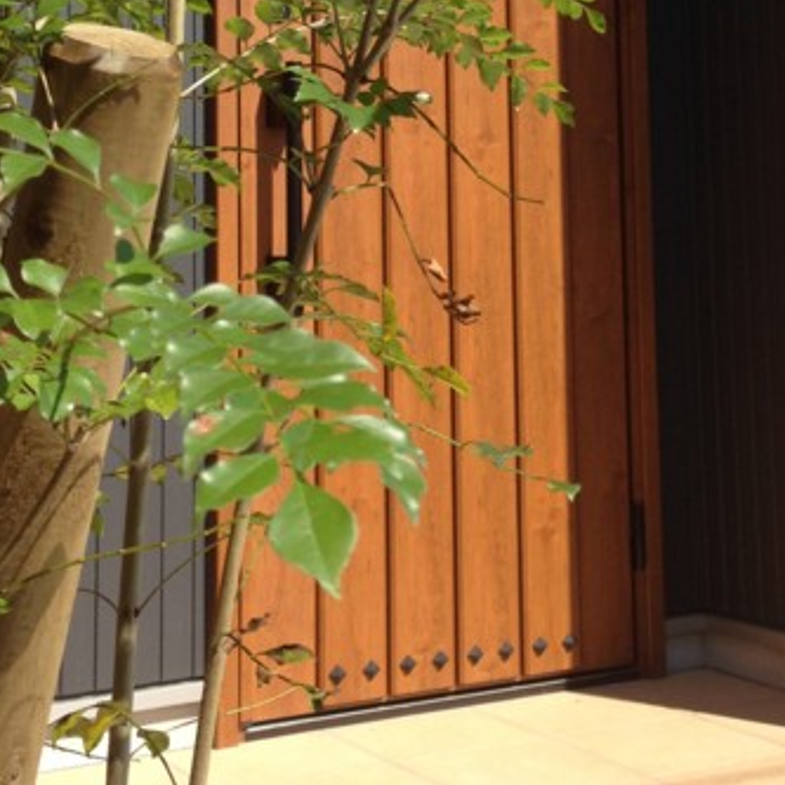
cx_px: 519
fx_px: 1796
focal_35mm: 70
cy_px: 108
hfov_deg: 24.5
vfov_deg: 24.1
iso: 50
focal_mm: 4.12
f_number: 2.4
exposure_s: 1/1004
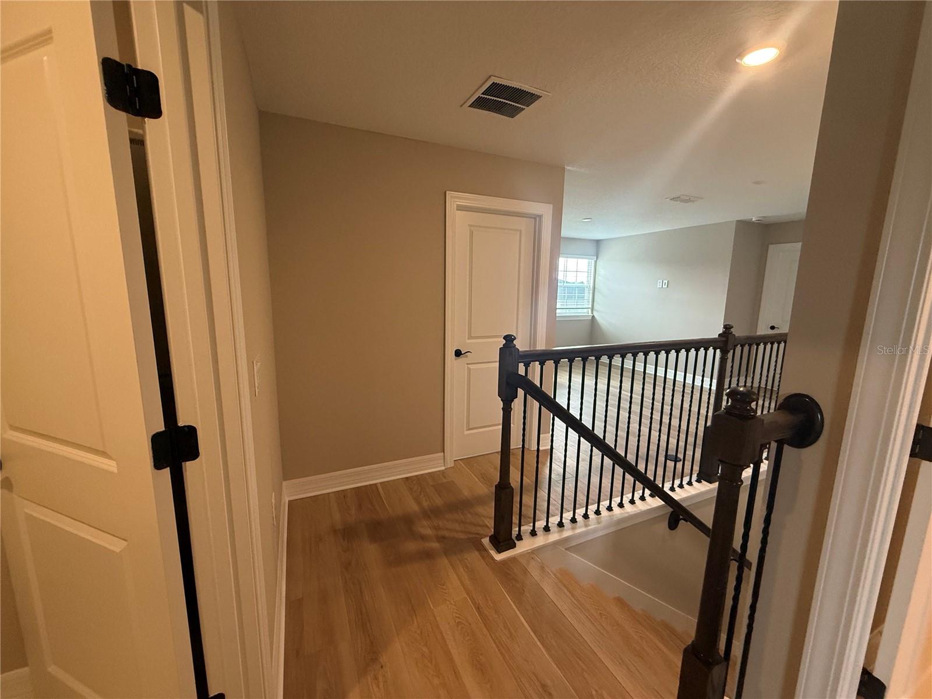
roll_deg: -1.9
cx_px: 466
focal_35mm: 14
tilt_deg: -9.7
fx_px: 377
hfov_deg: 102.1
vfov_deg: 85.7
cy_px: 350
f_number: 2.2
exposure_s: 1/120
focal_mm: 2.22
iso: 400
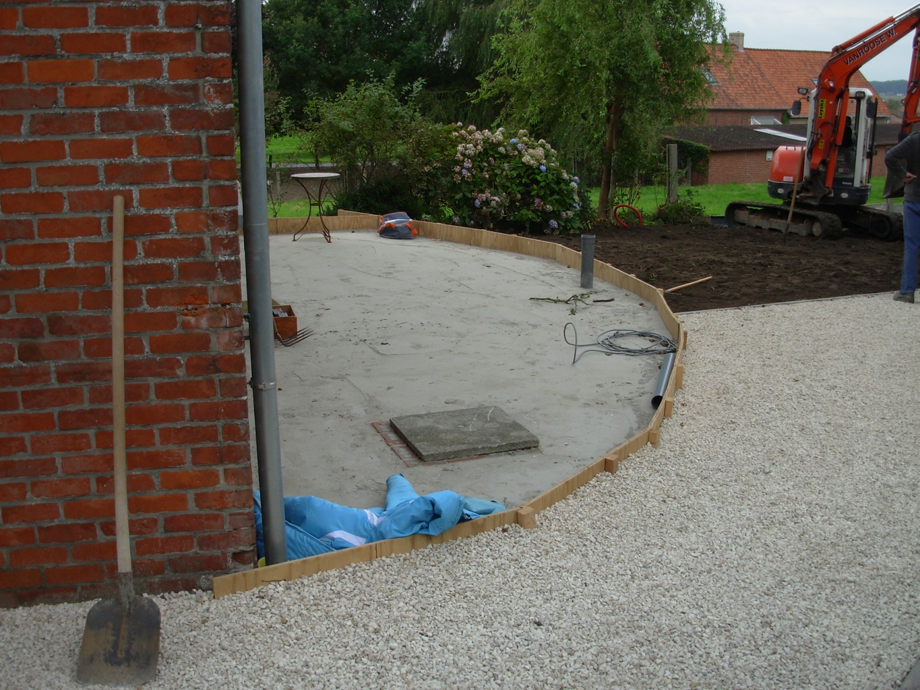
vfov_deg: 37.7
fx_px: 1010
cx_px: 460
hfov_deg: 49.0
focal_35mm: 38
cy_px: 345
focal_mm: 6.3
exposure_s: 1/228
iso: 50
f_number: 2.9
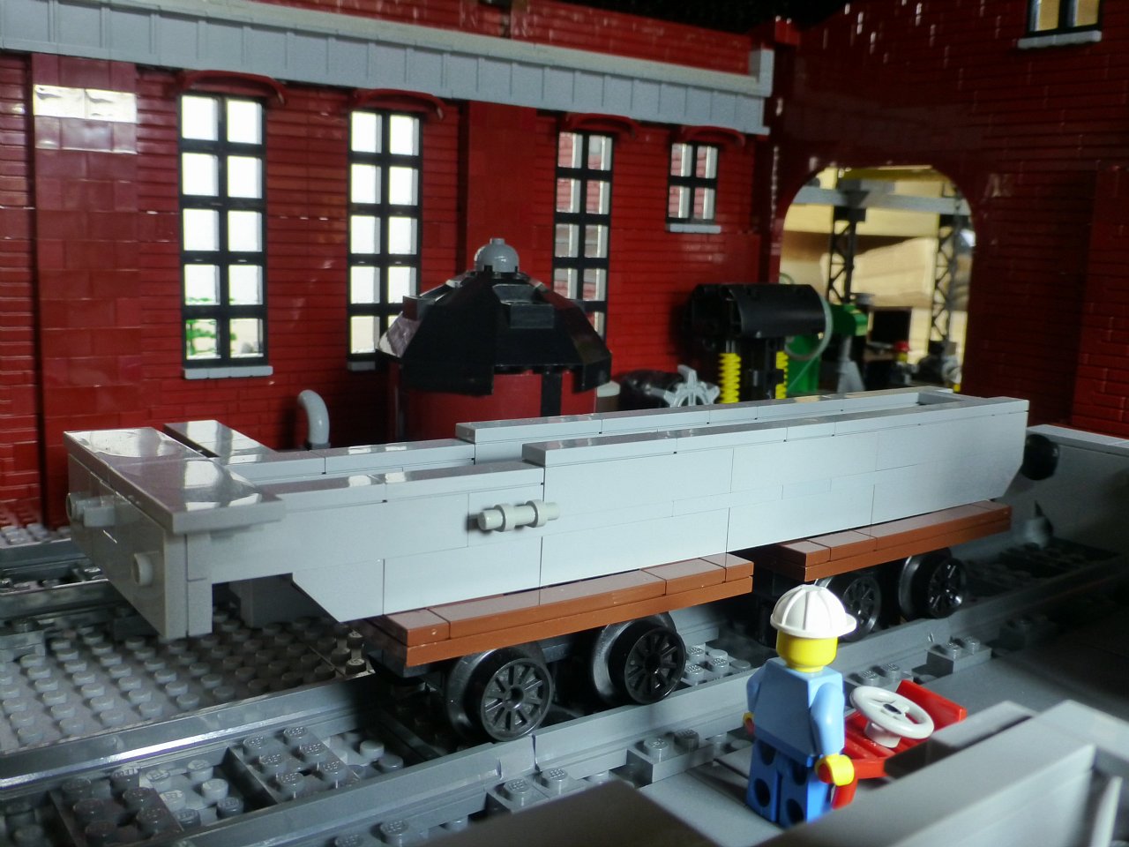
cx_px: 564
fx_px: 1109
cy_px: 424
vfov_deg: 41.8
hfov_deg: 54.0
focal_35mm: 34
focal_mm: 6.1
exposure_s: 1/50
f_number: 3.7
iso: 400
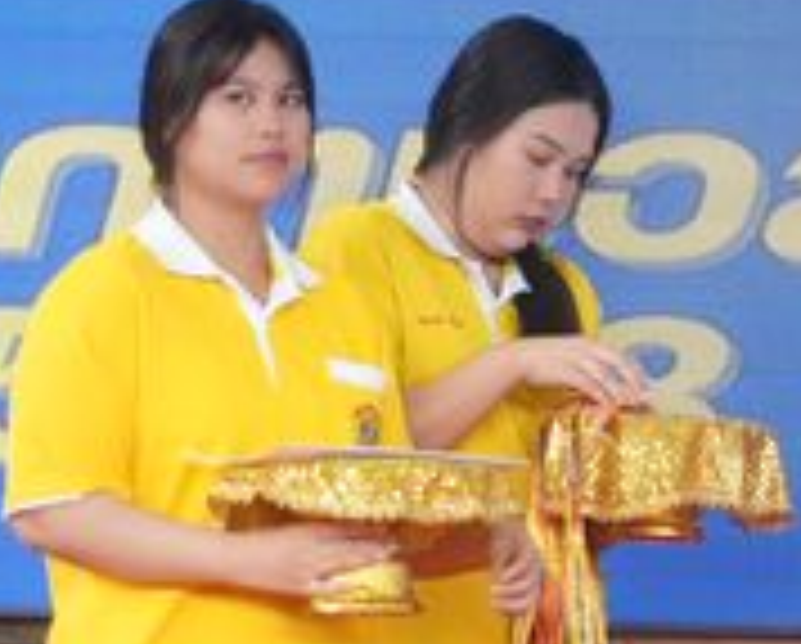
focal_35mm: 237
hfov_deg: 7.9
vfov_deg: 6.5
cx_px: 1300
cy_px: 257
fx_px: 5628
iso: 1600
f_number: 5.6
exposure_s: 1/100
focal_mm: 50
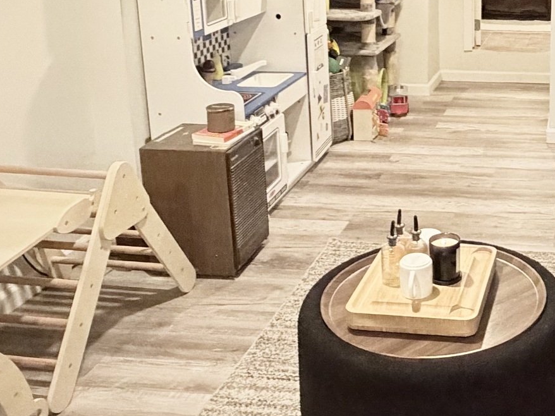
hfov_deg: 36.2
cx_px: 511
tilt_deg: -11.5
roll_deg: +0.2
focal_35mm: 49
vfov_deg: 28.5
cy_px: 44
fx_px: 785
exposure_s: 1/60
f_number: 2.2
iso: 1250
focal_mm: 2.22
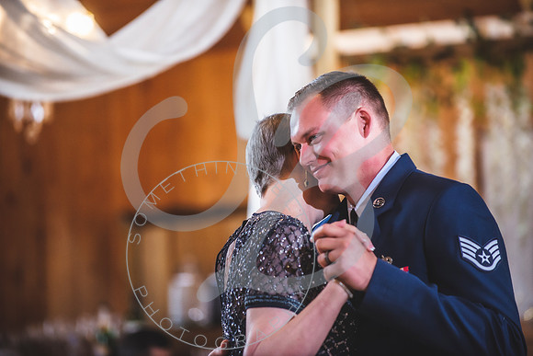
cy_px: 178
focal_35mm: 200
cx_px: 266
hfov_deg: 10.3
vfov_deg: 6.9
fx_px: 2962
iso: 1000
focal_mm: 200
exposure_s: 1/200
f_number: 2.8
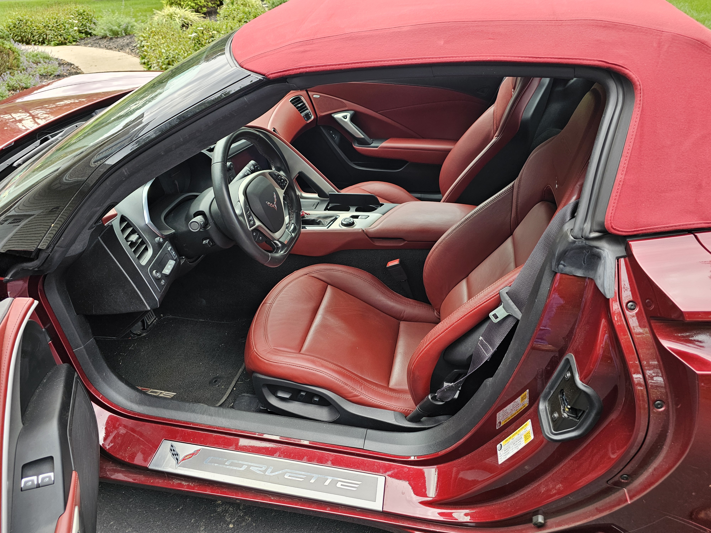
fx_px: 472
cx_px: 356
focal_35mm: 23
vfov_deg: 58.9
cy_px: 266
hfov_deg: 73.9
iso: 50
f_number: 1.7
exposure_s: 1/180
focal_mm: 6.3
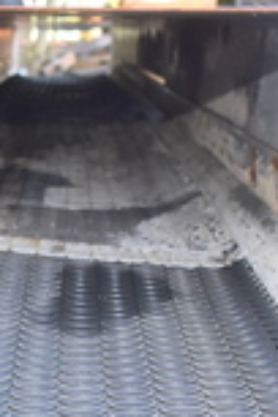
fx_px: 1135
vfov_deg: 20.1
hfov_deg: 13.6
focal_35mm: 98
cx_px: -35
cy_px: 421
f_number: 5
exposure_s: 1/200
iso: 720
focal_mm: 20
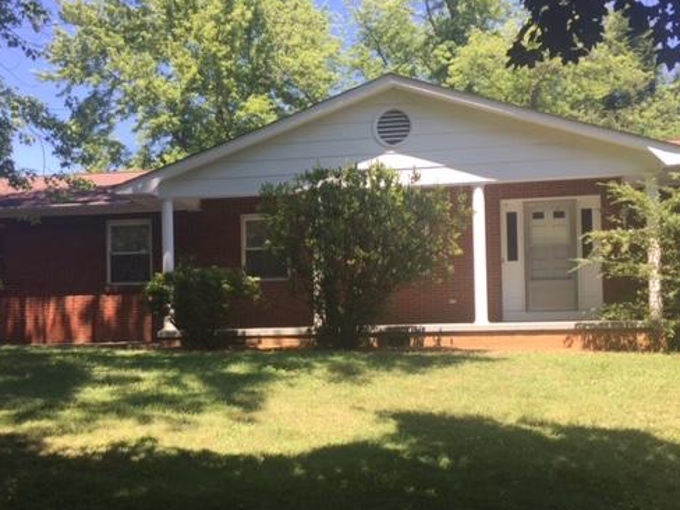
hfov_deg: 49.0
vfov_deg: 37.6
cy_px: 302
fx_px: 746
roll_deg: +1.2
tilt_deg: -3.0
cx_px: 320
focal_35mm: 38
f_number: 2.2
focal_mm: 4.15
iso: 32
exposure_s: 1/488
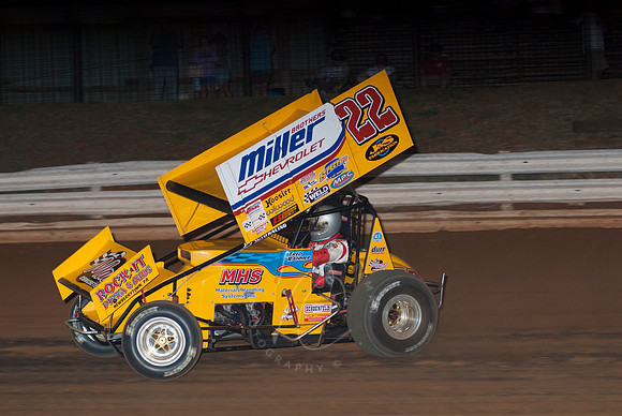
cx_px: 311
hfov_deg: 17.0
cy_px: 208
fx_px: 2075
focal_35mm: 120
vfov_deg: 11.4
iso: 200
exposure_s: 1/400
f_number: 4
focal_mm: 80
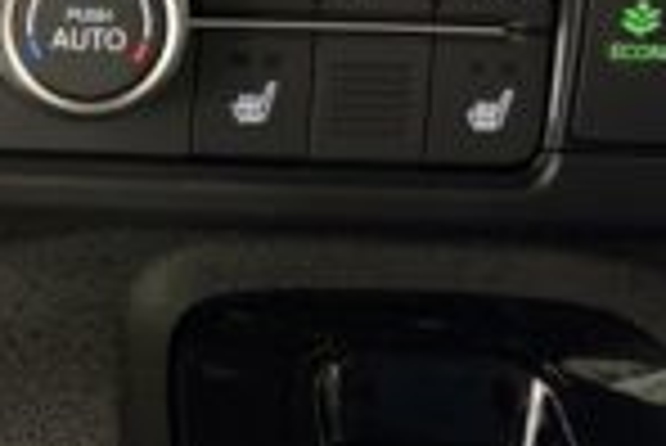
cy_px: 61
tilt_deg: -17.4
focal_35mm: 64
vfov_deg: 20.9
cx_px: -54
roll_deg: +0.5
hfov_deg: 28.7
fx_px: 1185
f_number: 1.6
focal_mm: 5.96
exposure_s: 1/25
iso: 800
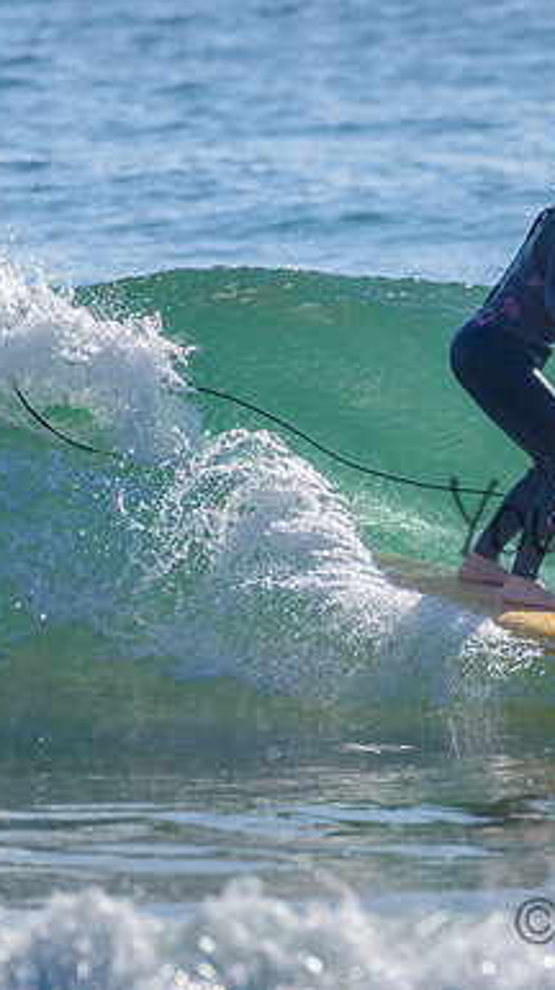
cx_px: 549
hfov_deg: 1.3
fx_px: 25375
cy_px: 413
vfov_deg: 2.2
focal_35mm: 968
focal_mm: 500
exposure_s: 1/2000
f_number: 5.6
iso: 125
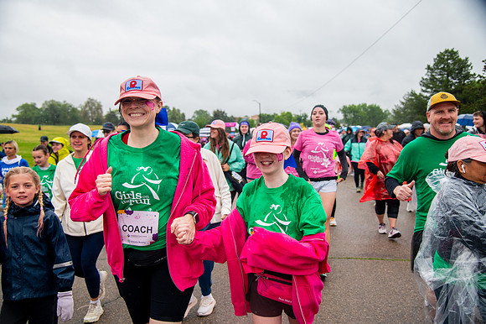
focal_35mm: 34
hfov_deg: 55.8
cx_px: 243
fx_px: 459
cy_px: 162
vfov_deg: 38.8
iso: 1600
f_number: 4
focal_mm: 34
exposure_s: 1/1600
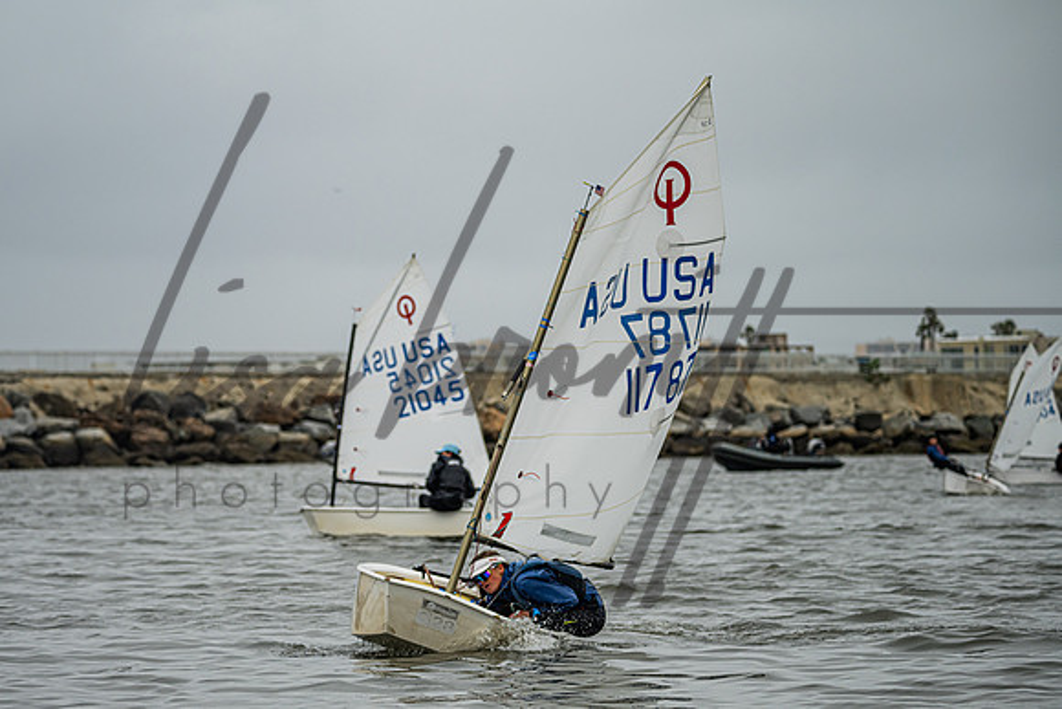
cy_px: 416
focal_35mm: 153
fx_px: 4510
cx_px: 438
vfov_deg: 9.0
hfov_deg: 13.4
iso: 320
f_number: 4.8
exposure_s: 1/3200
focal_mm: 130
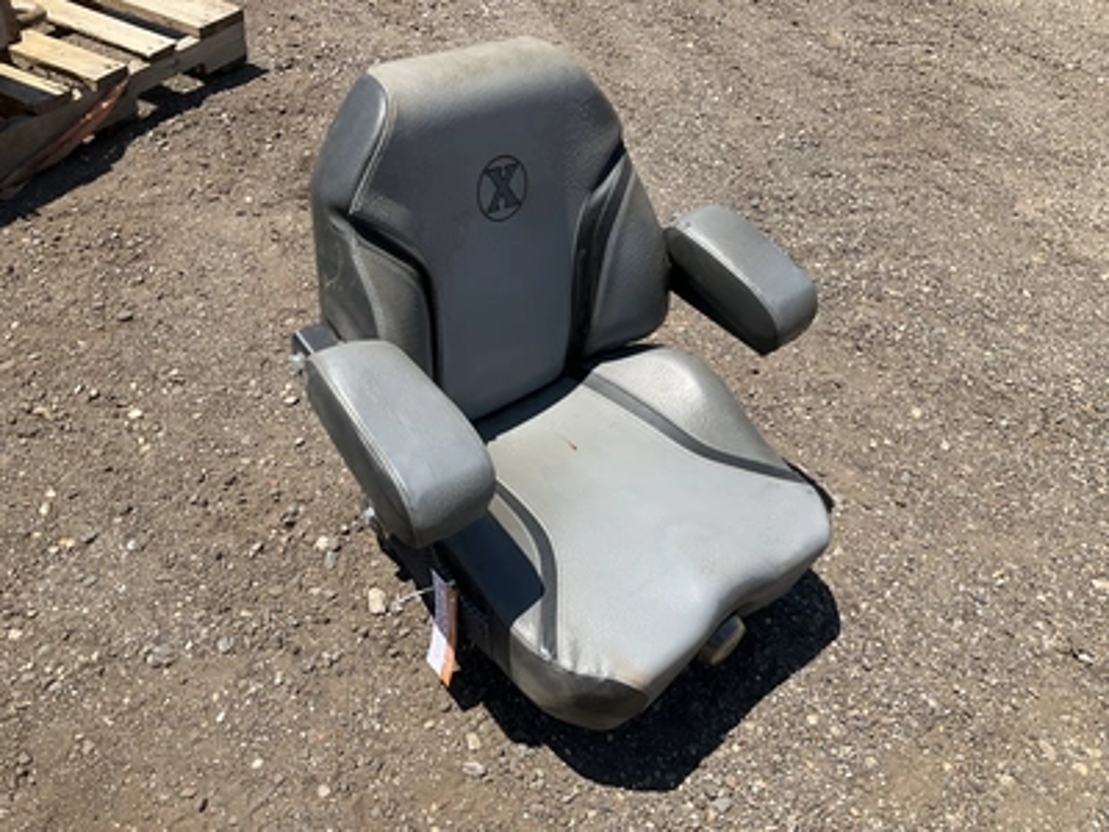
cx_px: 554
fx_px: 929
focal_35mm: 29
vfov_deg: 48.2
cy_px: 416
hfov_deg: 61.7
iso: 25
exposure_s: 1/1626
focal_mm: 3
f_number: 1.8
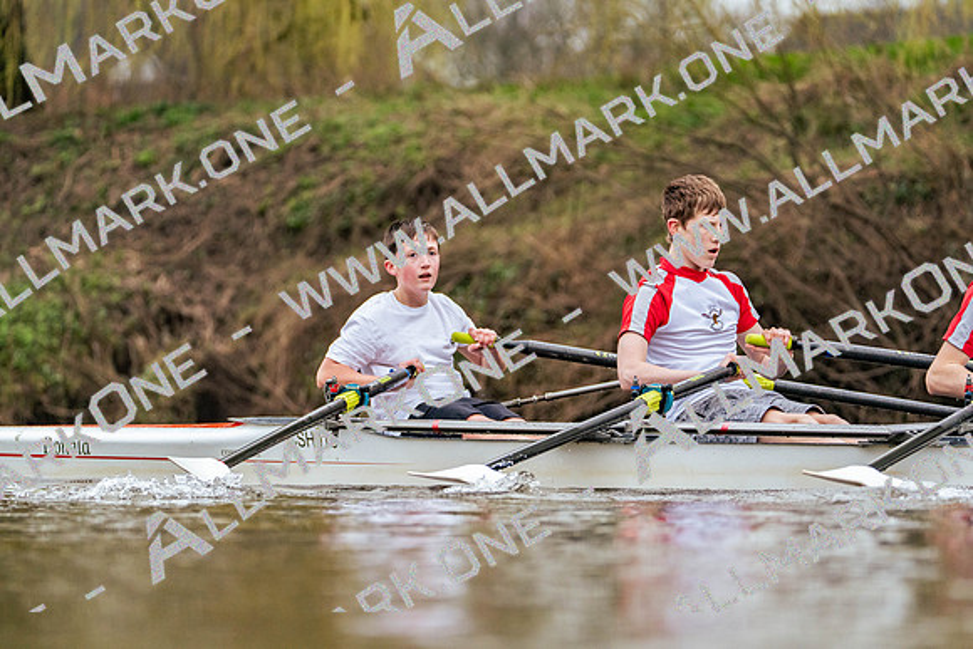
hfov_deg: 7.1
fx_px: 7812
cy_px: 324
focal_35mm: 289
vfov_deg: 4.8
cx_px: 486
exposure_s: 1/2000
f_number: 6.3
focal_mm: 289
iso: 3200
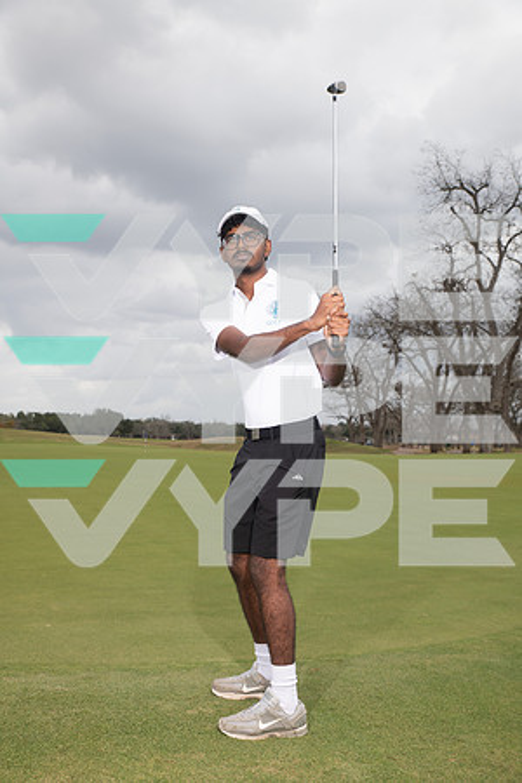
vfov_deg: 48.5
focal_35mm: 40
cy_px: 392
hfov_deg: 33.4
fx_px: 870
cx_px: 261
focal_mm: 40
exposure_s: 1/320
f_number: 6.3
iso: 100
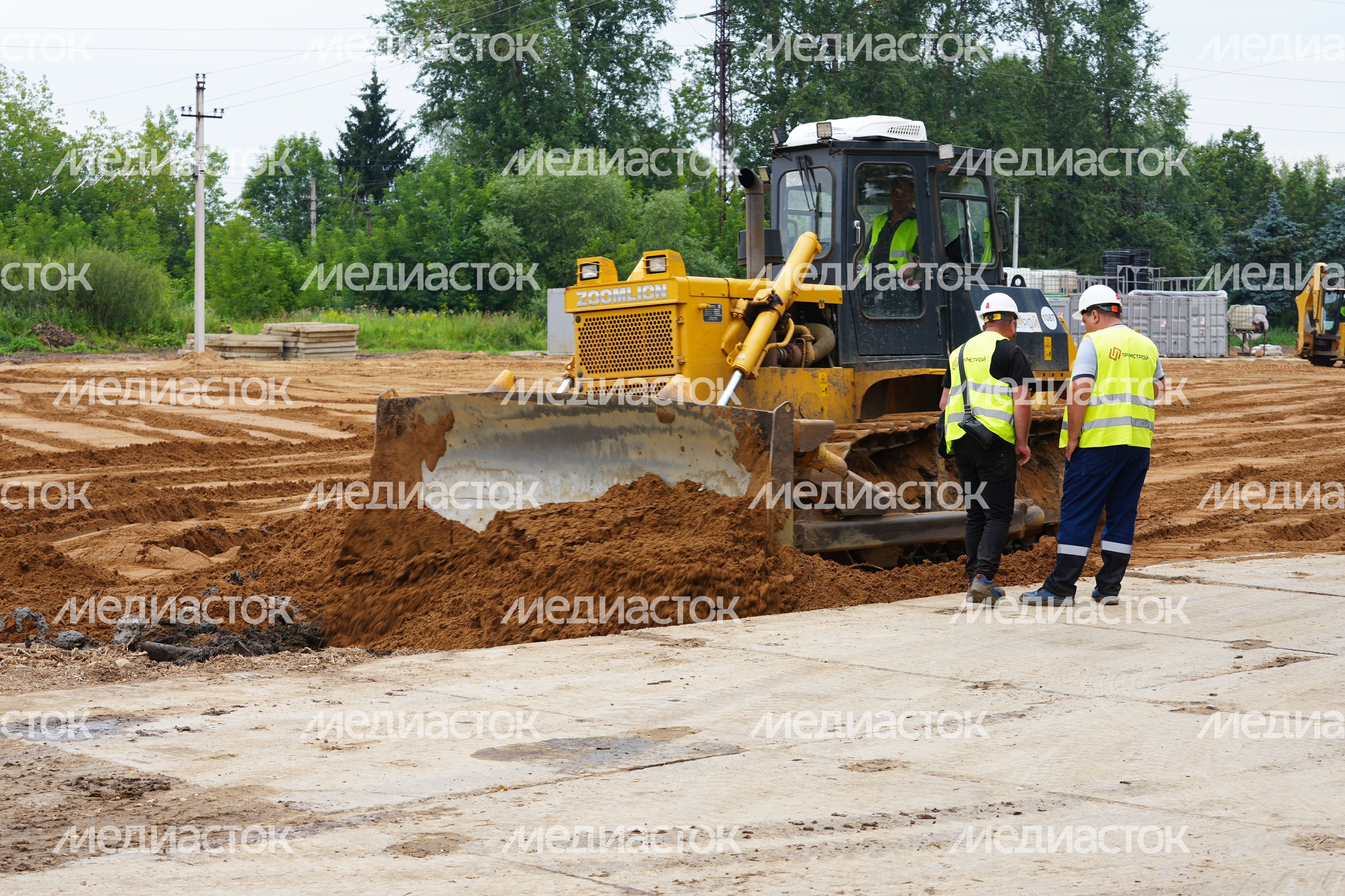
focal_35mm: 70
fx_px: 2615
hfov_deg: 28.8
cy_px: 448
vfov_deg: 19.5
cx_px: 672
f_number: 7.1
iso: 100
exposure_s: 1/50
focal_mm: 70
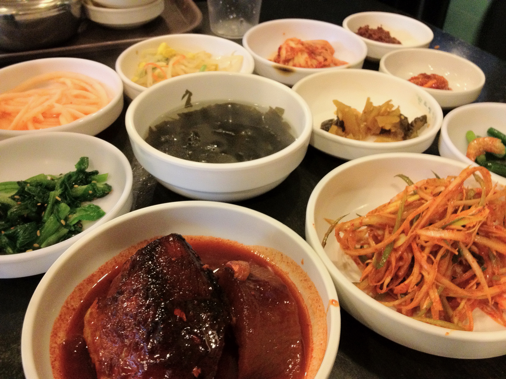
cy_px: 190
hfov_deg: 52.6
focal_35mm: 35
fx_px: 512
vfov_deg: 40.7
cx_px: 253
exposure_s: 1/20
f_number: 2.4
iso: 400
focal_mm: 4.28
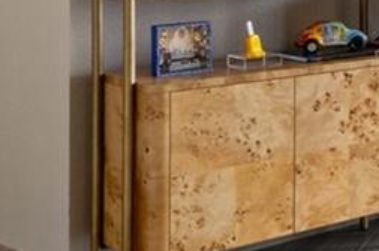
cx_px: 813
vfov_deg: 13.7
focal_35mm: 95
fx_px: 999
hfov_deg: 15.7
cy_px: -96
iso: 500
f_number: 9
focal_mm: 10
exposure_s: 1/4
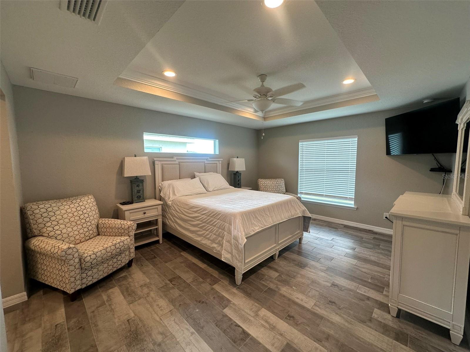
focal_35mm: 14
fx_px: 190
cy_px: 176
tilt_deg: -4.4
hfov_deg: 102.1
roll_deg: -0.7
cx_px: 235
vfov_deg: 85.7
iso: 80
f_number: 2.2
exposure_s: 1/120
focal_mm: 2.22
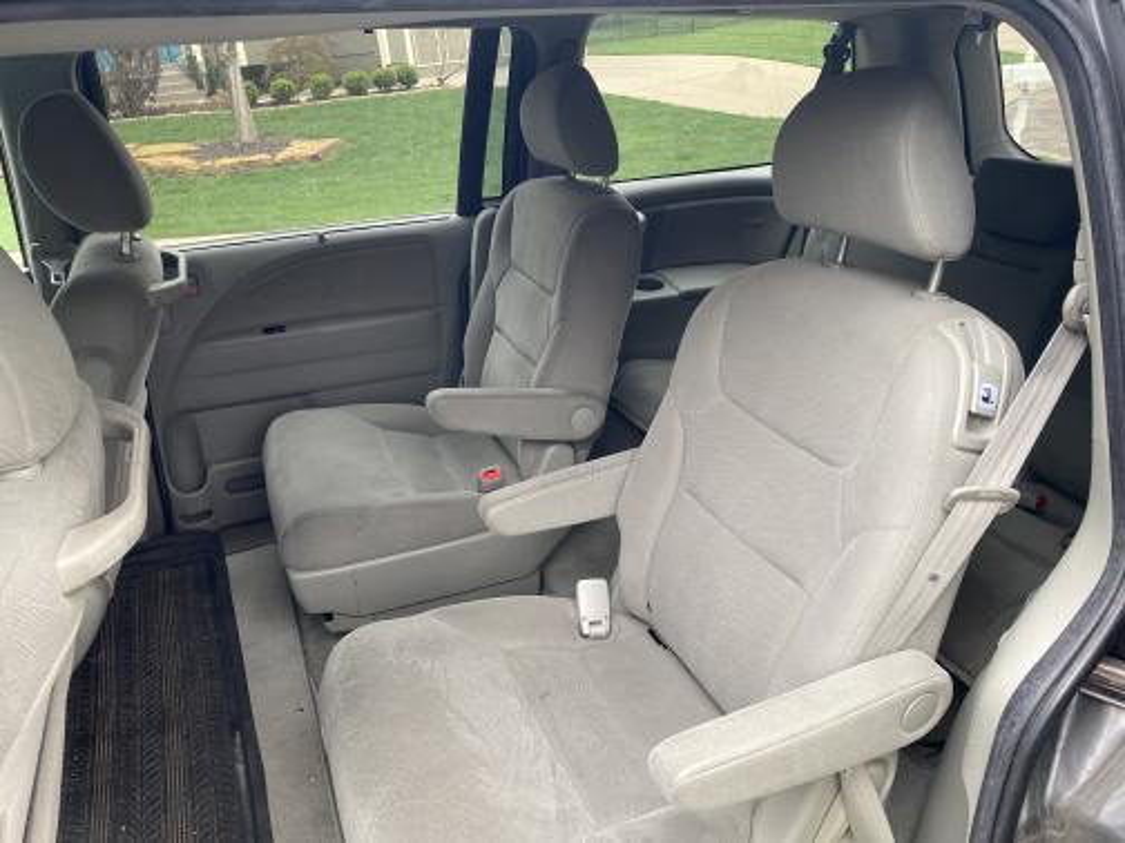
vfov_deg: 53.1
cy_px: 422
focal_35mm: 26
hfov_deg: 67.3
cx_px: 562
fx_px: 845
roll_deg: +5.6
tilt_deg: -22.1
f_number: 1.8
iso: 64
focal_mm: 4.25
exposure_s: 1/121
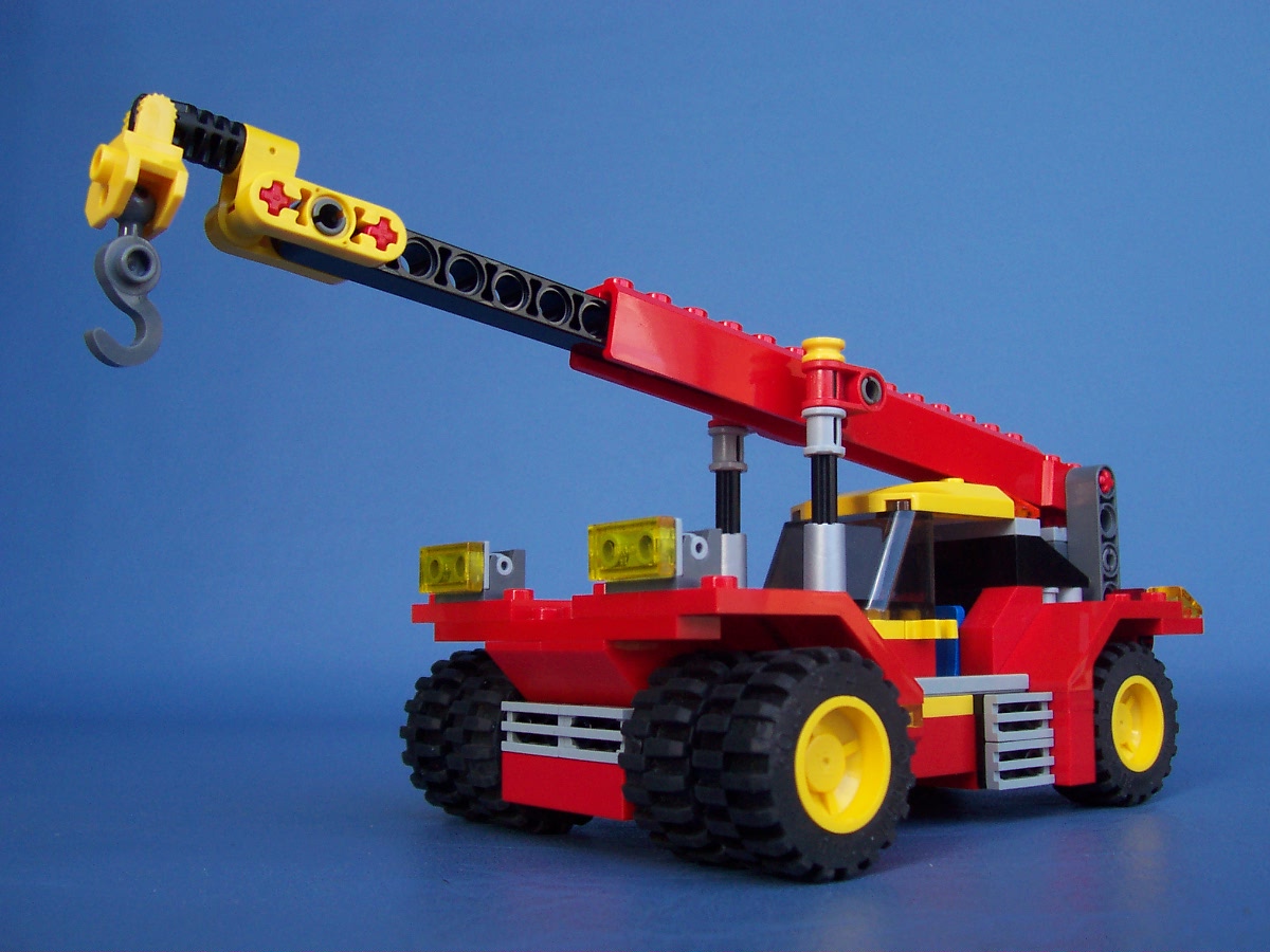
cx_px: 635
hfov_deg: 50.1
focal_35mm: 37
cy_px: 476
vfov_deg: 38.7
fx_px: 1357
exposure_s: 1/125
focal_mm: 5.6
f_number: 2.8
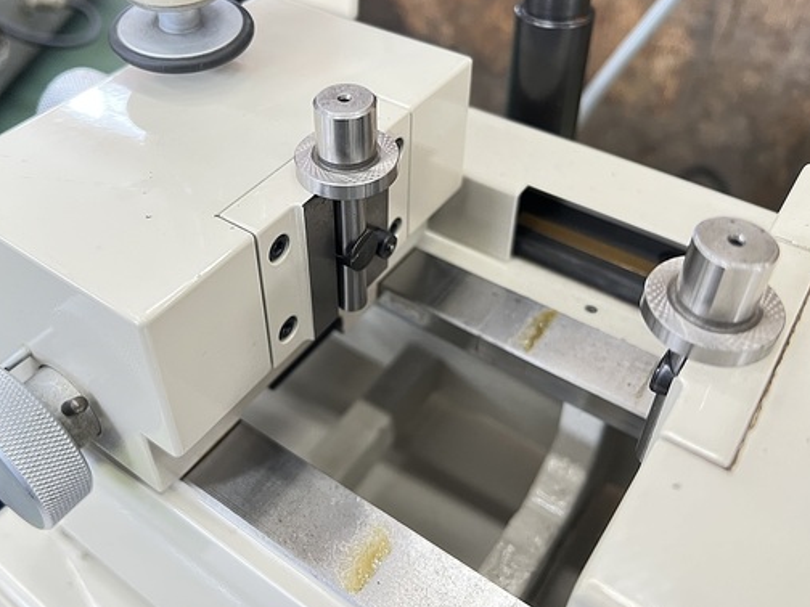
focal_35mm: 33
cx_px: 346
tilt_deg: -42.1
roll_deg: +2.3
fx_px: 772
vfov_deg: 42.8
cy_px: 246
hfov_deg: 55.1
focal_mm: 5.7
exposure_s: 1/60
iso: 200
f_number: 1.5
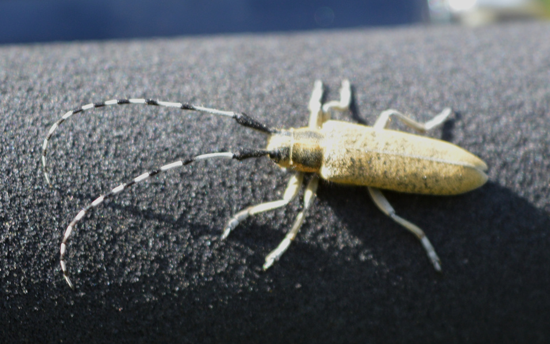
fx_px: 1267
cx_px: 275
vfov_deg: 15.5
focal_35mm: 85
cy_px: 171
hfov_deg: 24.5
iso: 280
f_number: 5.6
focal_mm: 55
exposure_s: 1/125
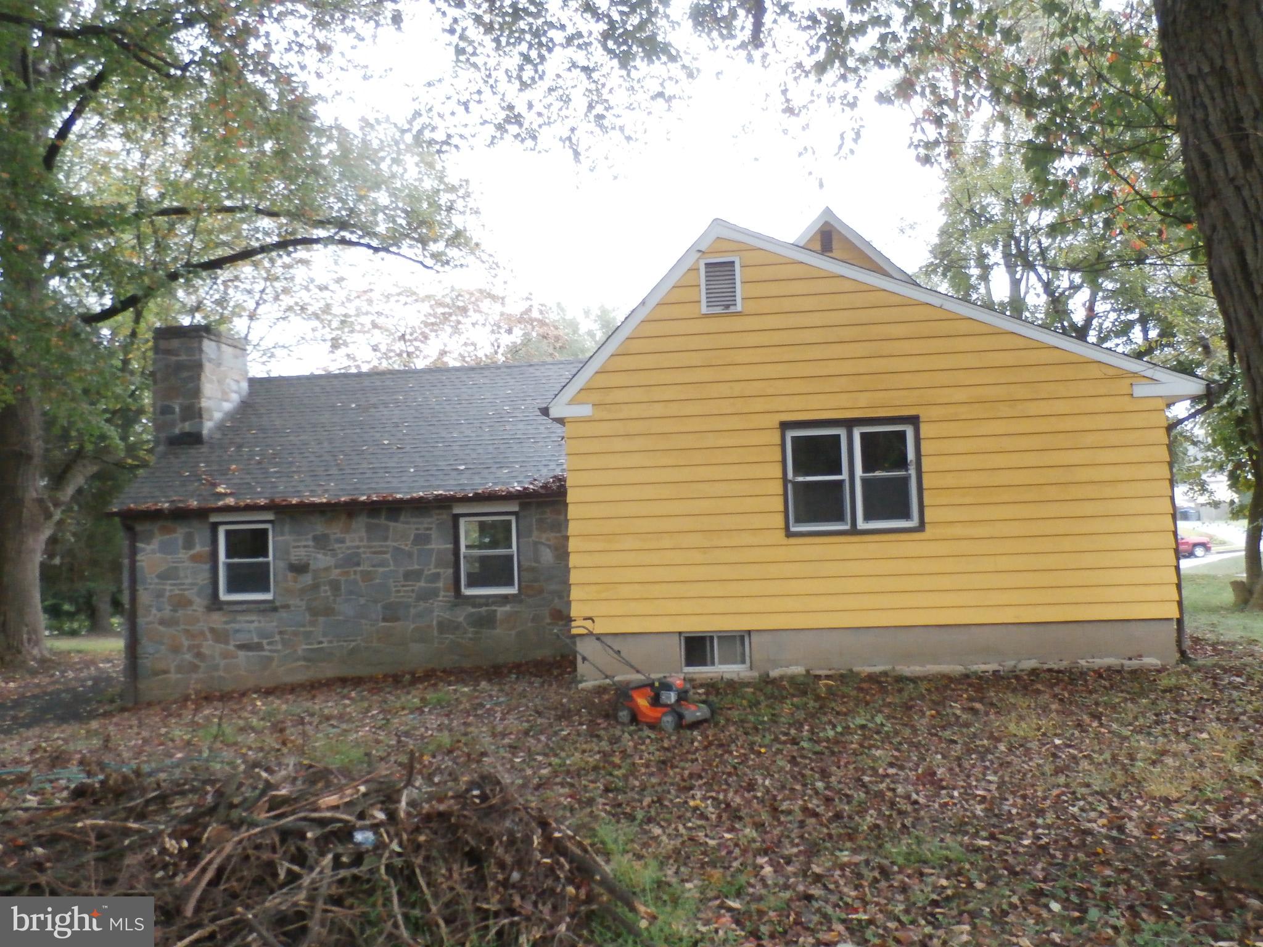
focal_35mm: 25
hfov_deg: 69.4
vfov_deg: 54.9
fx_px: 912
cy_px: 474
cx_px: 632
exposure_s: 1/125
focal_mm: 4.5
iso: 500
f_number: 3
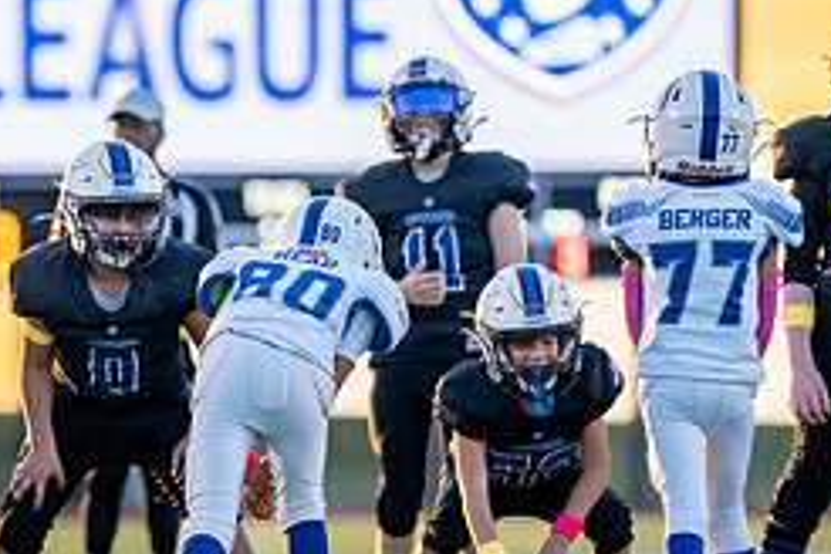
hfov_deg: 4.2
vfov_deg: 2.8
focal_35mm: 494
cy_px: 364
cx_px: 168
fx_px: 11402
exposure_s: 1/1250
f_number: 2.8
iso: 640
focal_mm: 200
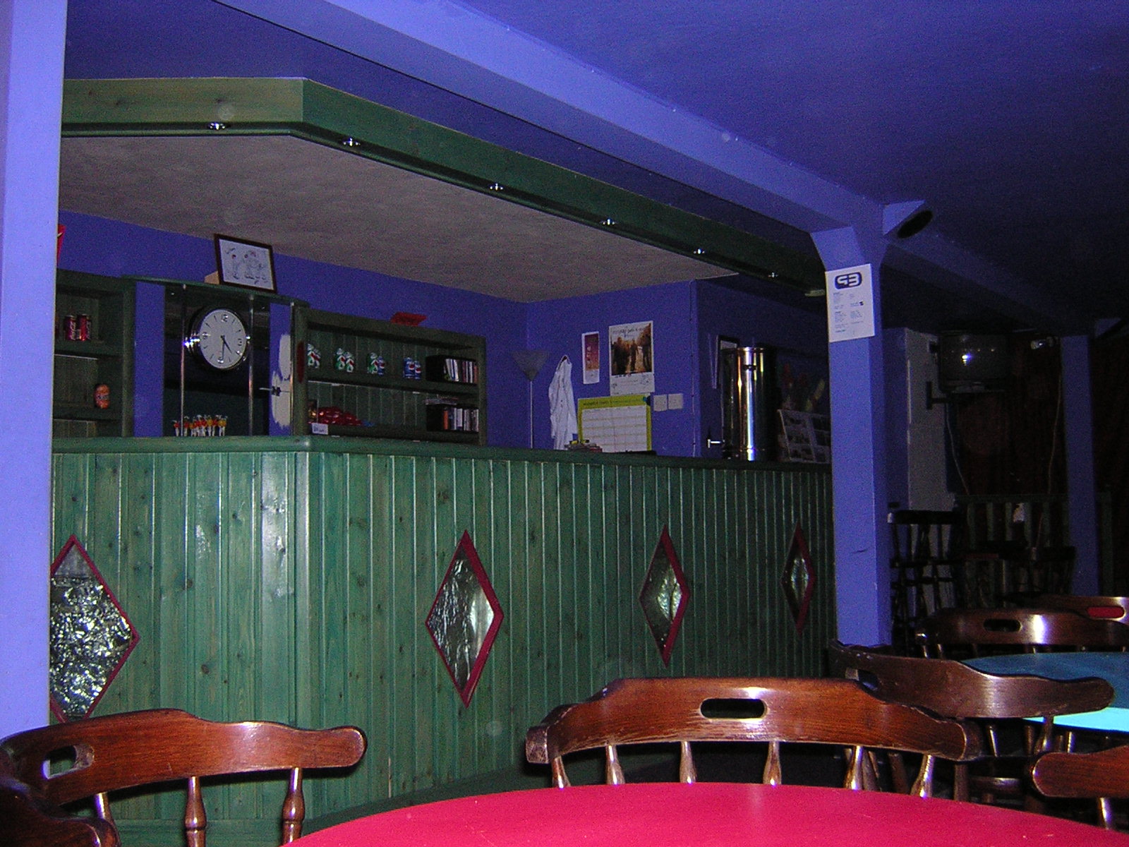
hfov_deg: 51.4
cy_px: 424
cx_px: 564
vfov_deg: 39.7
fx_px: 1174
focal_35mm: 36
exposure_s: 1/60.1
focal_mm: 4.7
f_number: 2.6
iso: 400
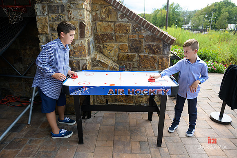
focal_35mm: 26
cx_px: 118
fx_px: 171
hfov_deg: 69.4
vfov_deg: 49.6
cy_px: 79
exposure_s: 1/400
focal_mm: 26
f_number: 3.2
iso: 200
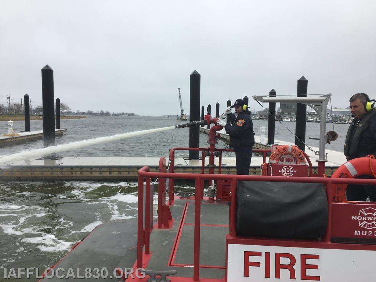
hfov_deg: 61.7
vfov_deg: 48.2
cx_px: 188
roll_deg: -2.5
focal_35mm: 29
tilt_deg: -3.8
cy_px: 141
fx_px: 315
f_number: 2.2
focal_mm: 4.15
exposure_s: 1/950
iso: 25
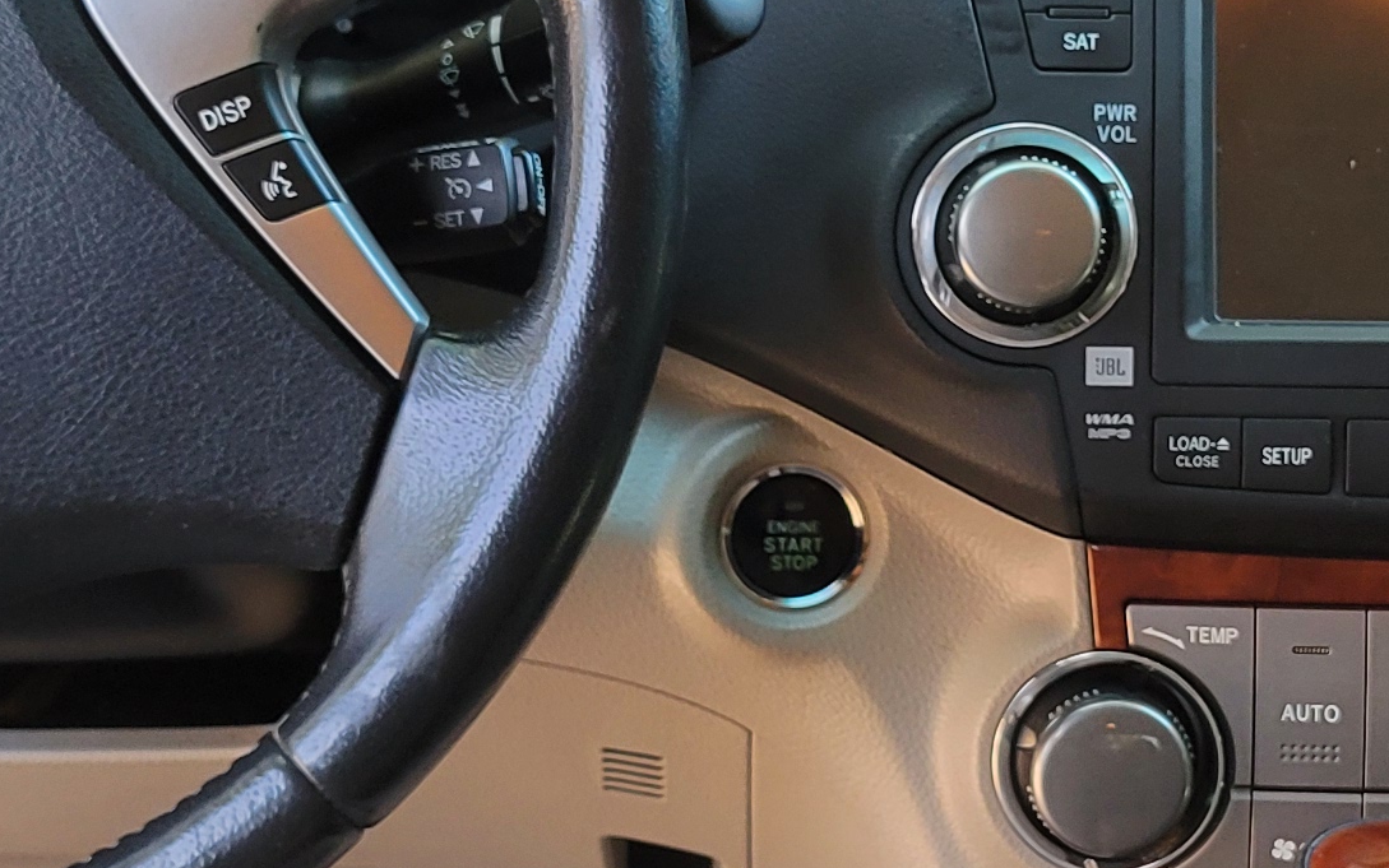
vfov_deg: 12.8
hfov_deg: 20.0
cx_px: 1233
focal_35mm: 102
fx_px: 3862
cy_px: 342
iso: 80
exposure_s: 1/120
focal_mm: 5.4
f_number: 1.8
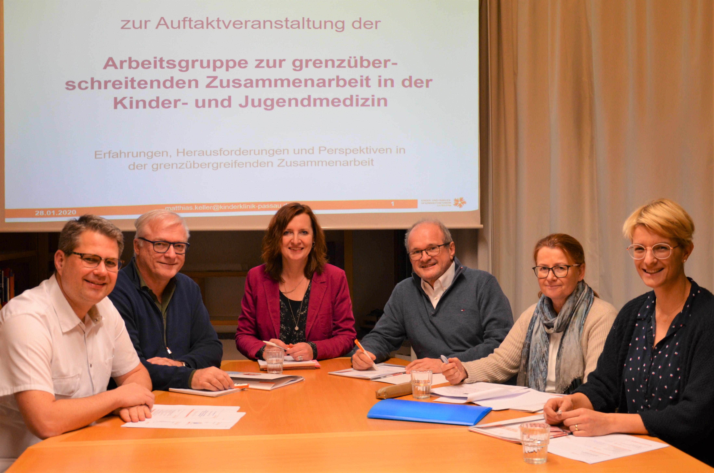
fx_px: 831
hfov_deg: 46.5
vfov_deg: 31.8
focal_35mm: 42
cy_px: 236
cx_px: 357
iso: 800
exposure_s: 1/50
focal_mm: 28
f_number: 4
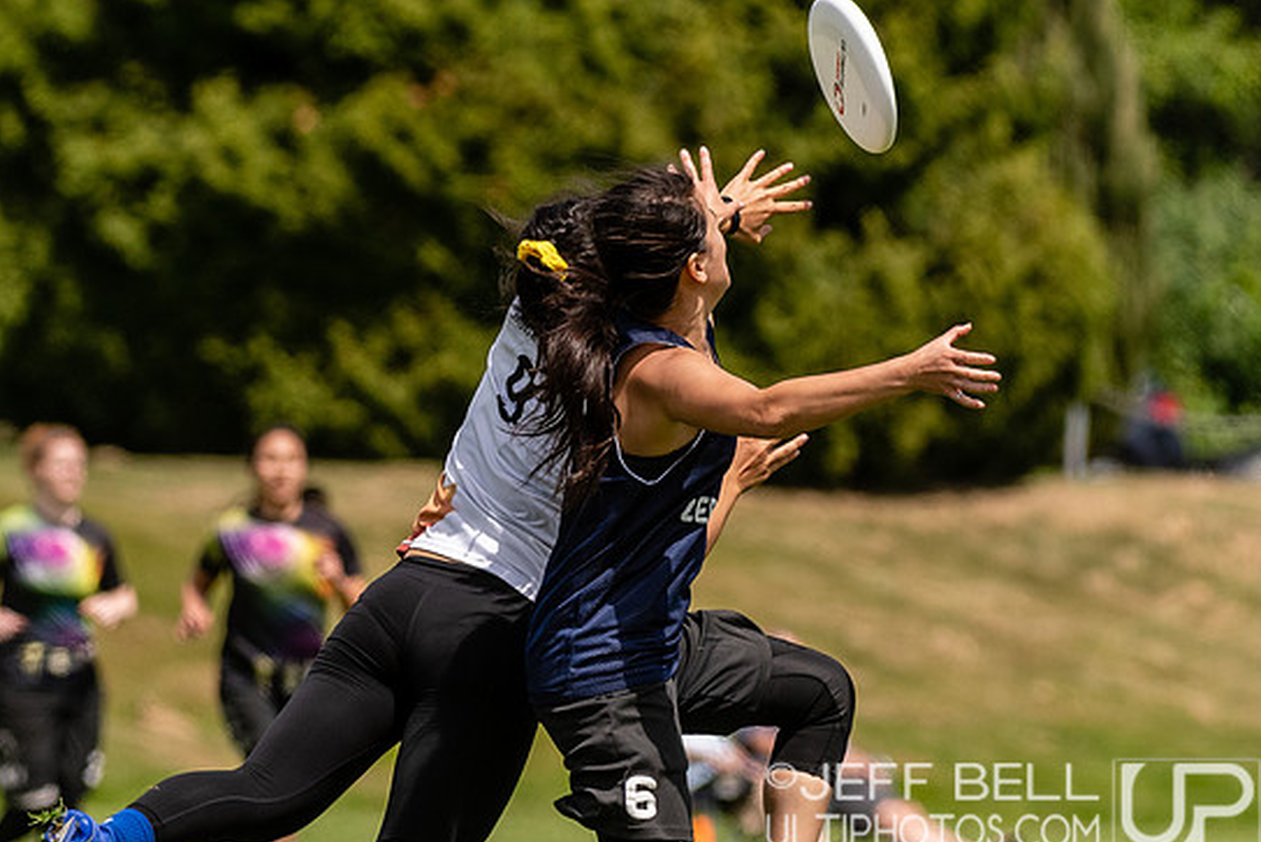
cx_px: 535
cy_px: 429
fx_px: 23964
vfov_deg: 2.0
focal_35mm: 684
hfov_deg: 3.0
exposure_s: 1/2500
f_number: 4
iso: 360
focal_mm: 240
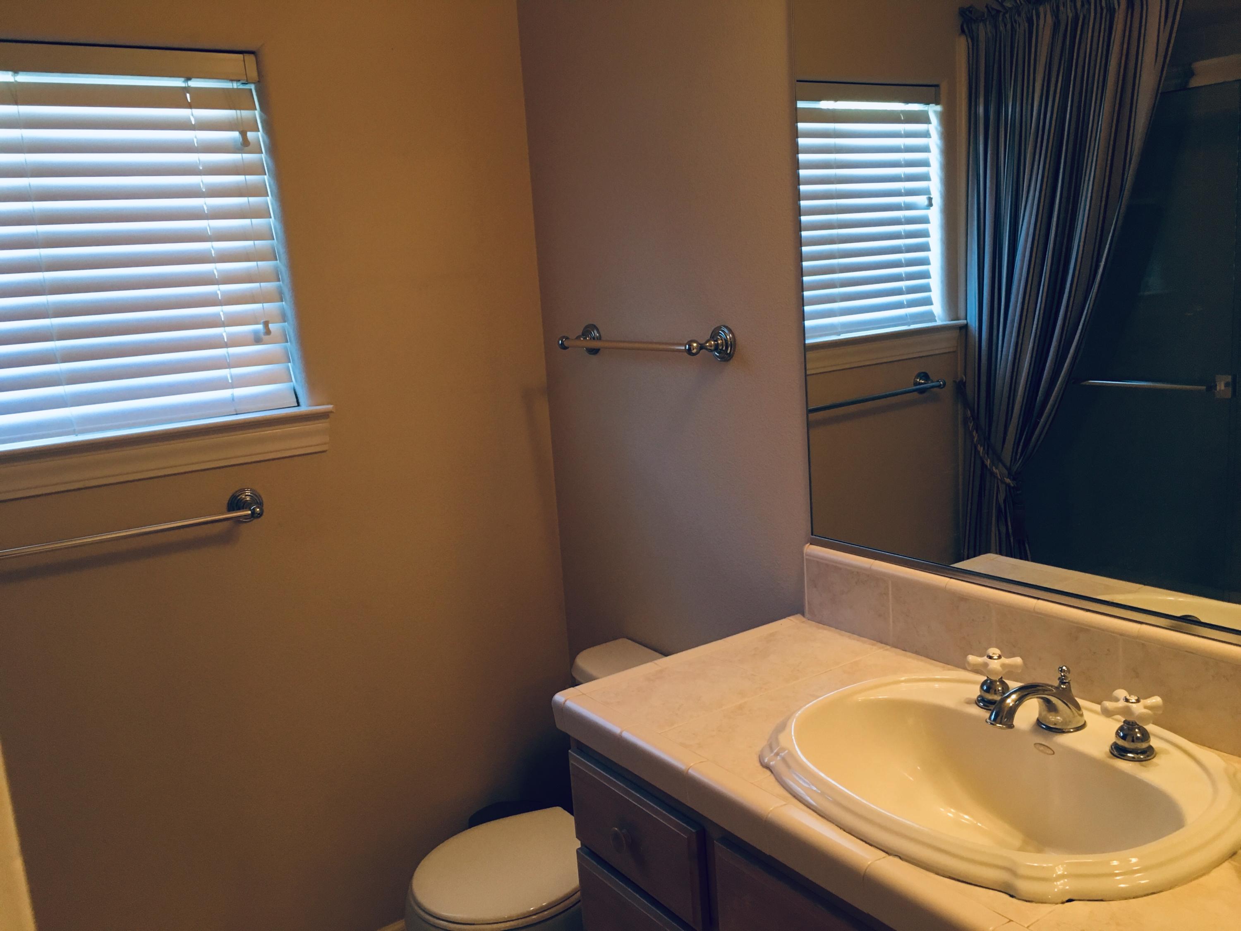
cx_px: 620
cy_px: 466
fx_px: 1040
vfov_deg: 48.2
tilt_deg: -9.8
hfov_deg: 61.7
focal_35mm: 29
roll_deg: +3.0
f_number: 2.2
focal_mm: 4.15
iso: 100
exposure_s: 1/30
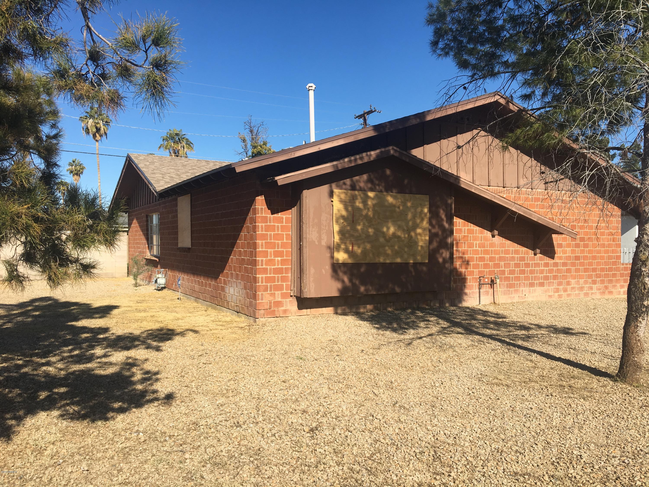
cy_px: 244
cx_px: 324
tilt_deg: -1.9
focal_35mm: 29
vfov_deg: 48.2
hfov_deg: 61.7
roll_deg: -1.0
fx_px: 544
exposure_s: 1/1637
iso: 25
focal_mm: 4.15
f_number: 2.2
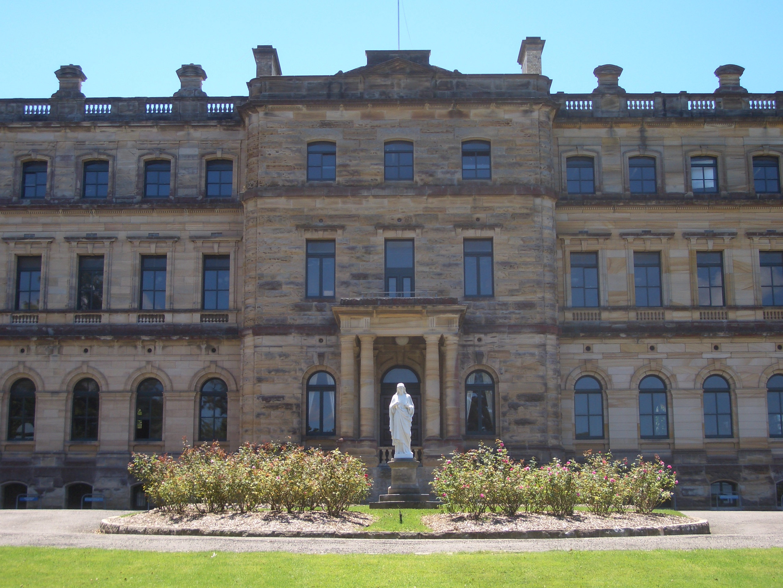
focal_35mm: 49
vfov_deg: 29.7
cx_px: 392
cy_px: 294
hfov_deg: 38.9
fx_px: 1108
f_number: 3.1
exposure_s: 1/400
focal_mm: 8.2
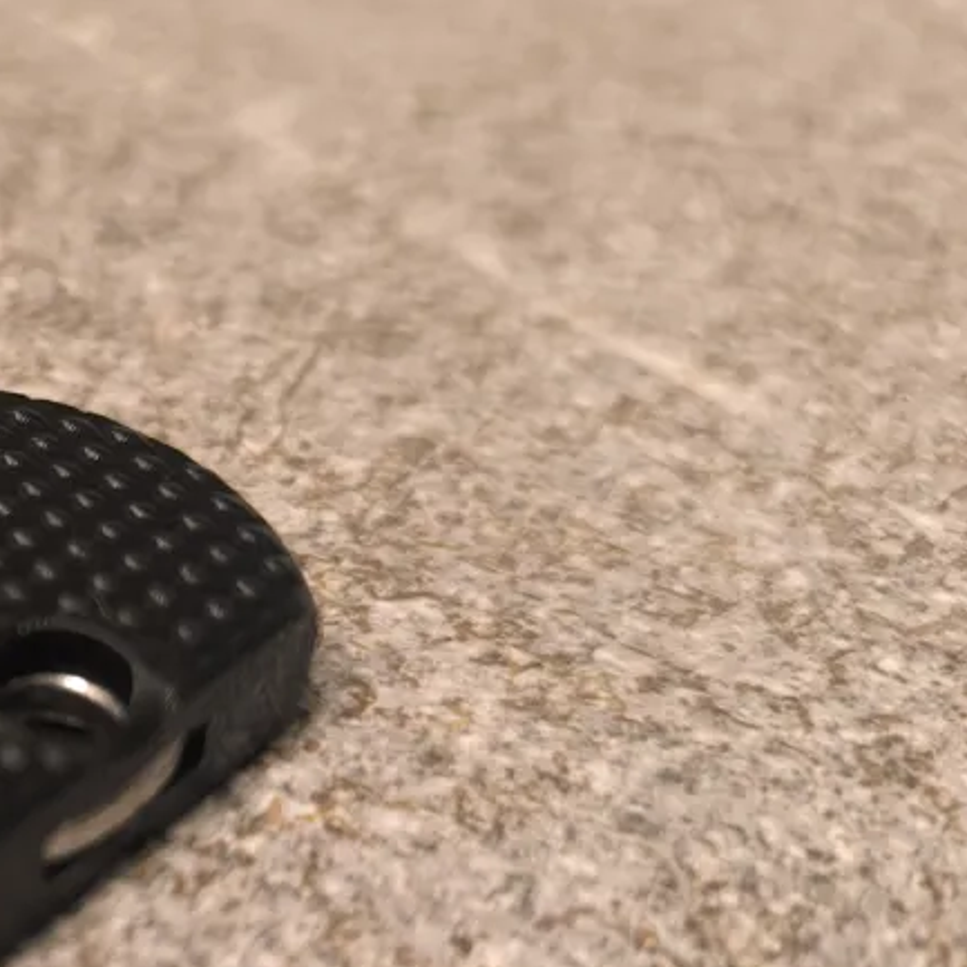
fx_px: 1485
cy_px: 659
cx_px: -130
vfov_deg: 35.6
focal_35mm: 47
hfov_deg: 31.5
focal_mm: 6.14
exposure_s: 1/25
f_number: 1.65
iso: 2500
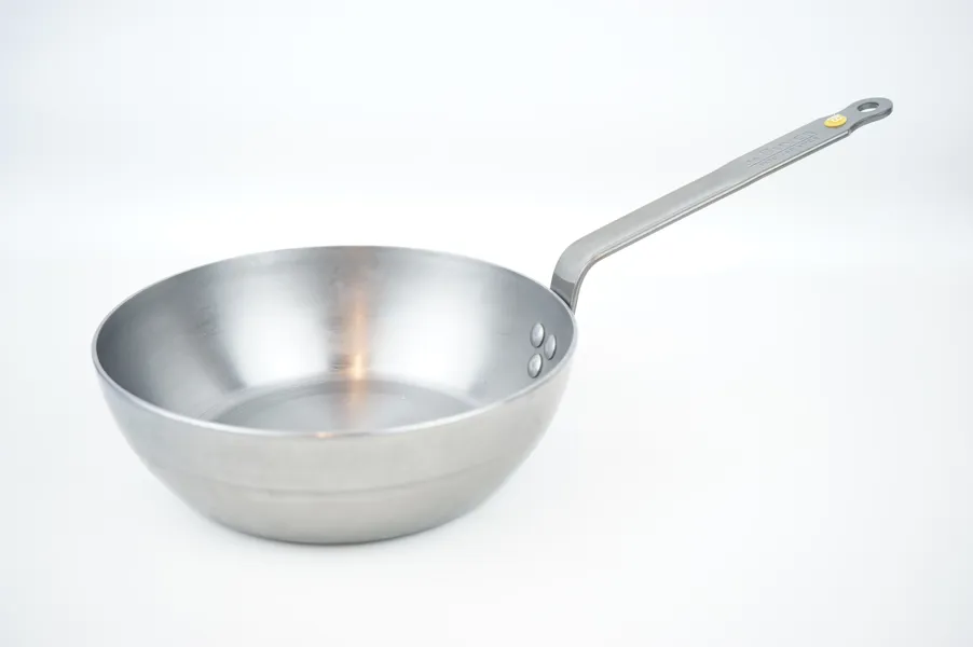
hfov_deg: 50.7
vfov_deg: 35.0
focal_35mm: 38
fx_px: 1026
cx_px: 486
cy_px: 324
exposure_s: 1/60
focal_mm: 38
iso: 125
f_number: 4
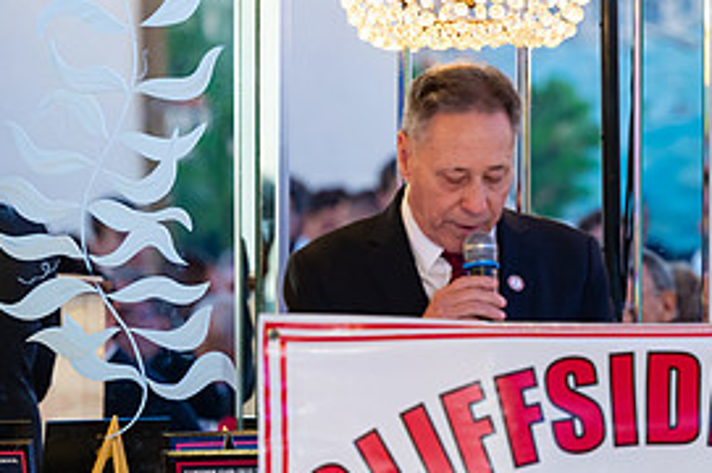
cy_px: 255
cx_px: 456
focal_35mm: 337
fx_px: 6657
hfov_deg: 6.1
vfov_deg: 4.1
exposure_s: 1/125
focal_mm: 150
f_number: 3.2
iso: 1250
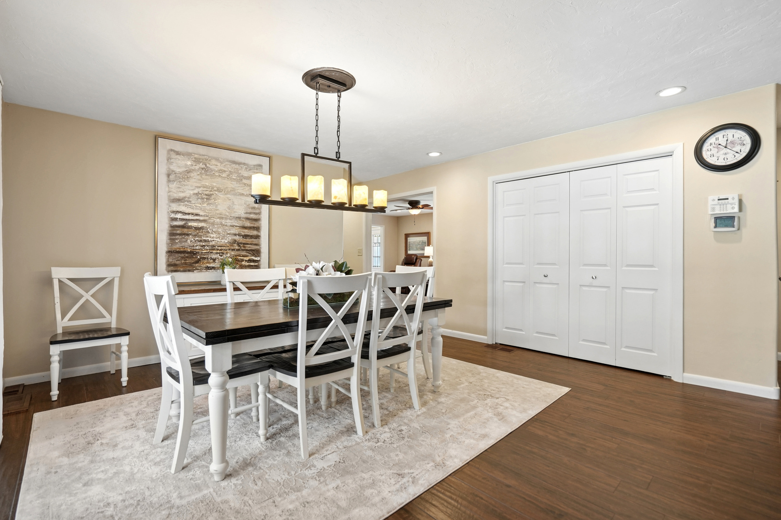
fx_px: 347
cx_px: 390
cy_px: 260
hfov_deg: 96.7
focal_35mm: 16
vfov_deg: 73.7
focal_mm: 16
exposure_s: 1/40
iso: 400
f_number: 5
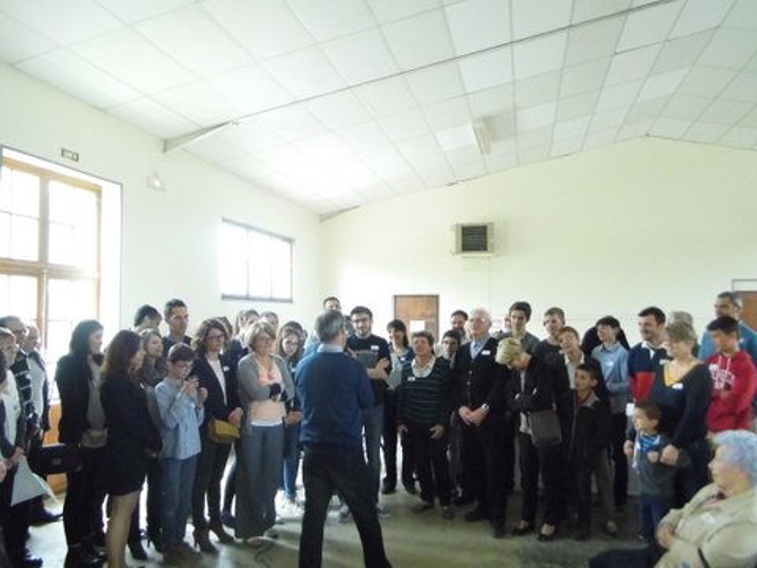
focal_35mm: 29
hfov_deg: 61.7
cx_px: 378
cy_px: 284
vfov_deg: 48.2
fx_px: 634
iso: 800
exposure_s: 1/80
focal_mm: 5.2
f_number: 3.2
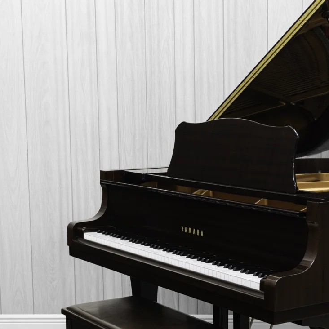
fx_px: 839
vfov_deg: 22.1
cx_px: 258
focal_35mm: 78
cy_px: 214
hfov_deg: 21.9
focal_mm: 35
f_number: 5.6
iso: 100
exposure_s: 1/5
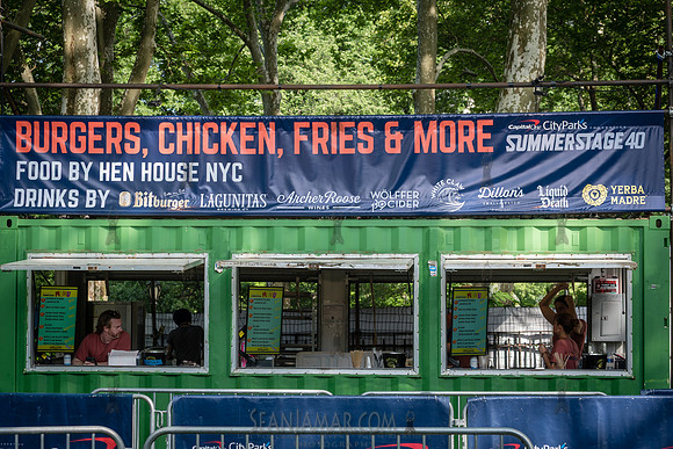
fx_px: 1548
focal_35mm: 83
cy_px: 224
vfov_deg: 16.5
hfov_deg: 24.5
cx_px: 343
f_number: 6.3
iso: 200
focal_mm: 80
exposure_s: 1/160
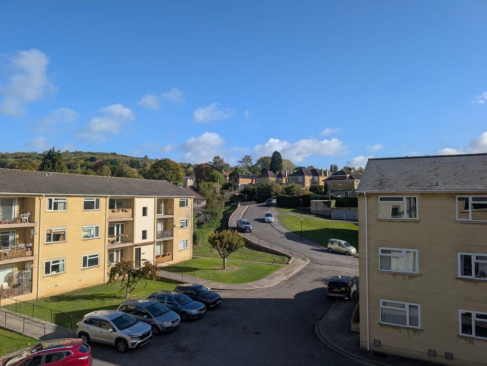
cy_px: 183
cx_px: 244
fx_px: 338
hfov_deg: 71.5
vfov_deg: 56.9
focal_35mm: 24
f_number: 1.68
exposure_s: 1/1572
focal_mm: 6.9
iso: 20
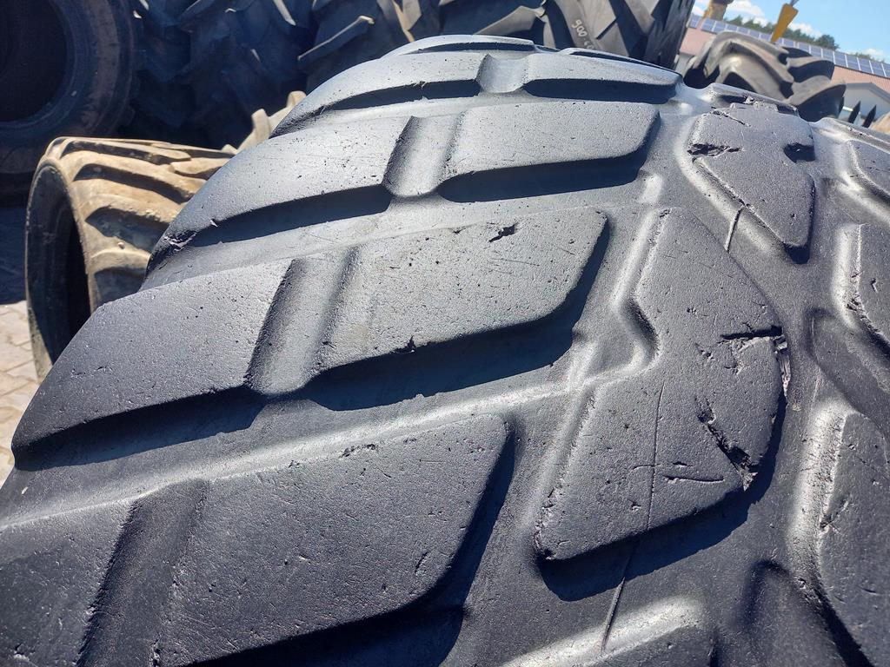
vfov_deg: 54.9
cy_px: 334
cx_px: 445
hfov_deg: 69.4
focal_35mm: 25
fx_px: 643
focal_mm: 4.65
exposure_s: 1/481
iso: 50
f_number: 1.8
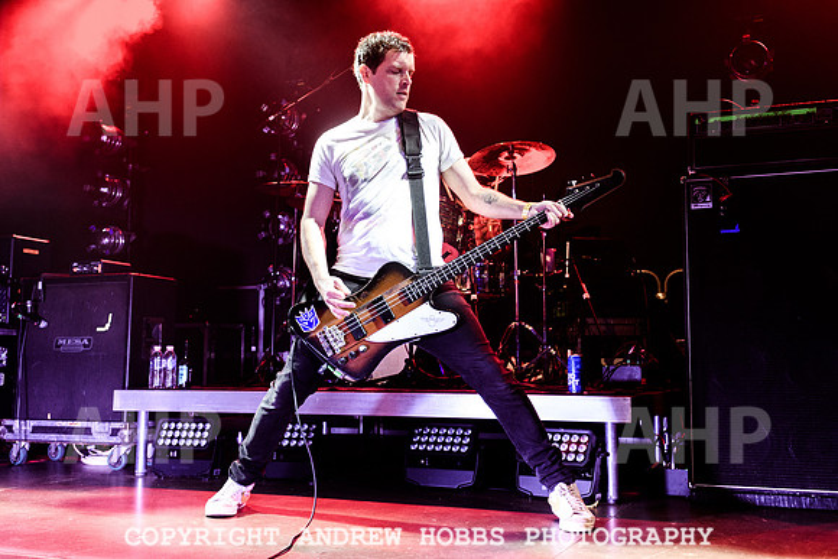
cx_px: 421
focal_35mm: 39
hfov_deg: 49.9
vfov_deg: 34.5
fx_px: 900
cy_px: 257
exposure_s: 1/400
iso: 2000
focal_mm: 30
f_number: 4
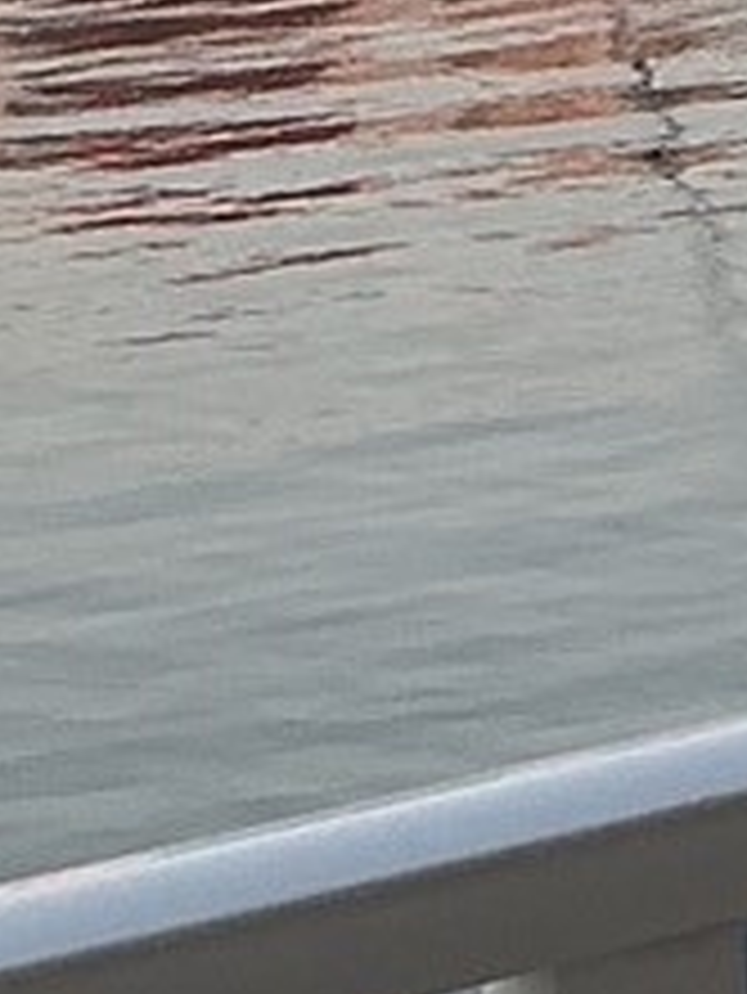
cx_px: 2264
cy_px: -414
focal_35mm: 210
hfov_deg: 6.5
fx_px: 6036
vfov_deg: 9.2
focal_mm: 3
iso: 25
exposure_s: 1/120
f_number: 1.8
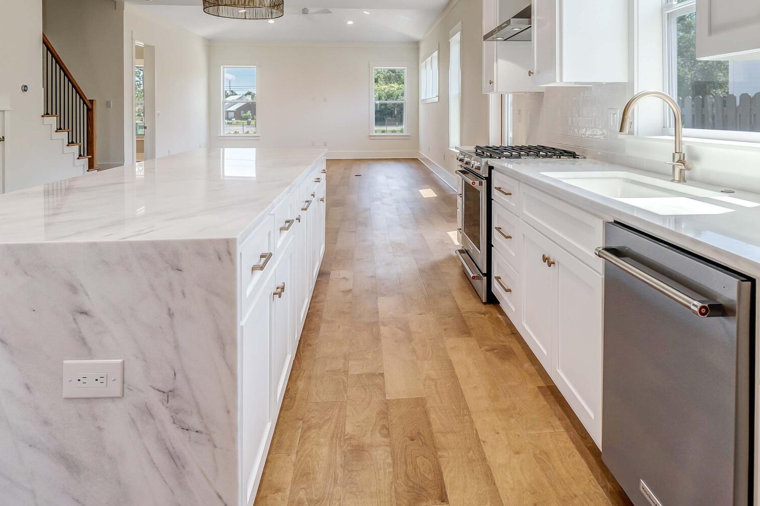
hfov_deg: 73.5
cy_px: 113
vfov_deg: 50.4
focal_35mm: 24
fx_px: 507
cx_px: 426
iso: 100
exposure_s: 1/30
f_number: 5
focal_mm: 12
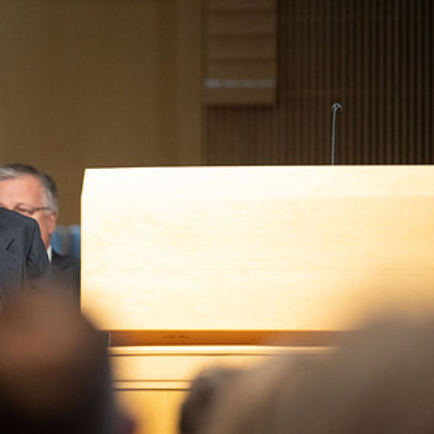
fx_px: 4567
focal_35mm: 322
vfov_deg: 5.4
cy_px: 272
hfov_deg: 5.4
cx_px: 40
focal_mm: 200
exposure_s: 1/400
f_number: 2.8
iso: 4000
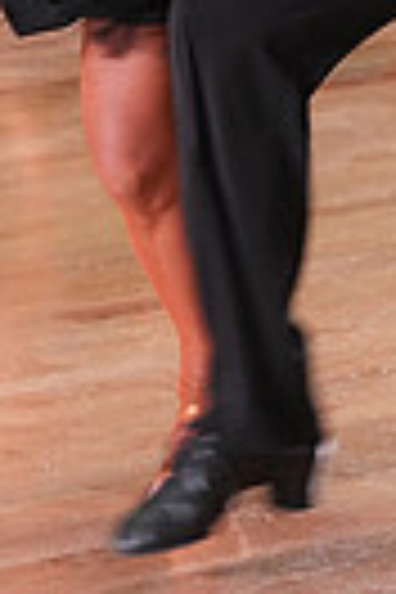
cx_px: 142
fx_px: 7639
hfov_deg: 3.0
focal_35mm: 463
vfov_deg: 4.4
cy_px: -297
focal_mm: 105
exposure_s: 1/200
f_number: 5.6
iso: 3200
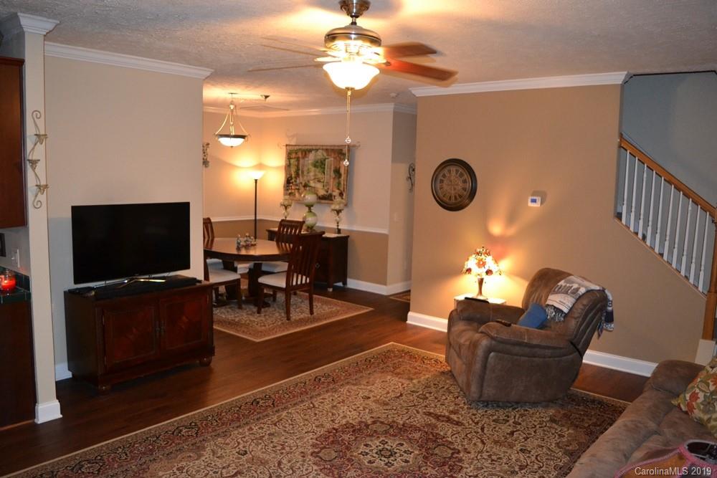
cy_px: 239
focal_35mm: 27
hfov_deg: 67.4
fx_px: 538
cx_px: 358
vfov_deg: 47.9
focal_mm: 18
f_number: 3.5
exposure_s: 1/60
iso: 2000
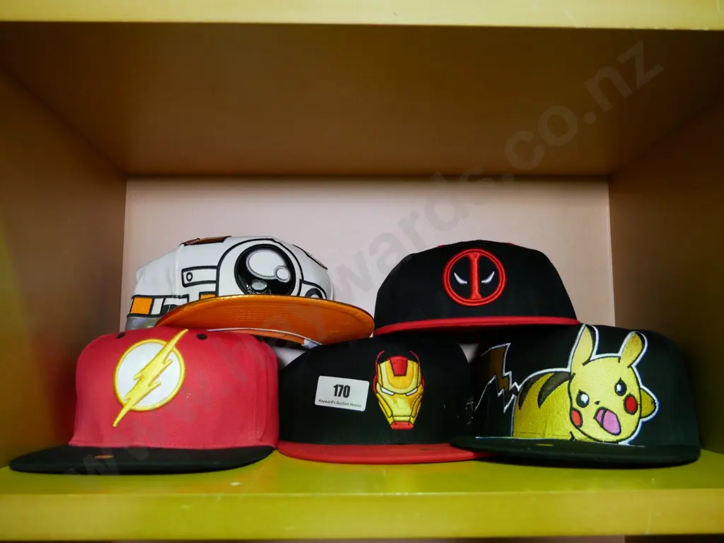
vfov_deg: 41.8
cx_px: 362
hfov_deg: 54.0
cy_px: 272
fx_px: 711
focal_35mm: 34
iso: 2000
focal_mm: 17
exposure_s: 1/60
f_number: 3.8
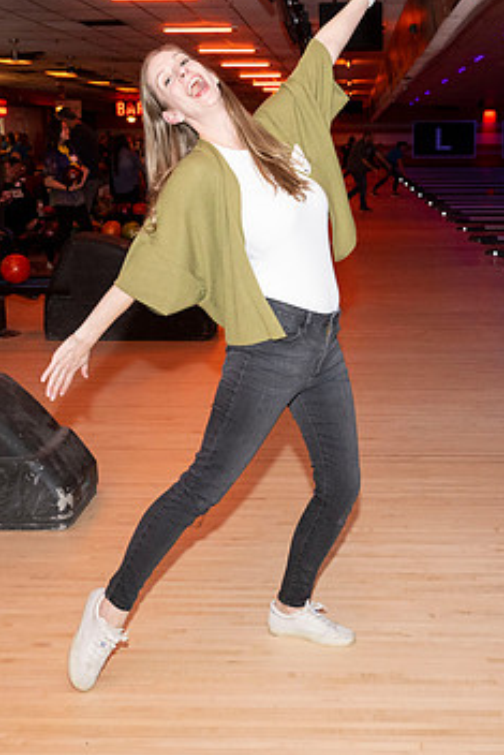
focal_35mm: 46
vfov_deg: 42.7
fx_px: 965
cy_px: 332
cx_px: 325
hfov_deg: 29.1
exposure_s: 1/100
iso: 2000
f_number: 5.6
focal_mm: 24
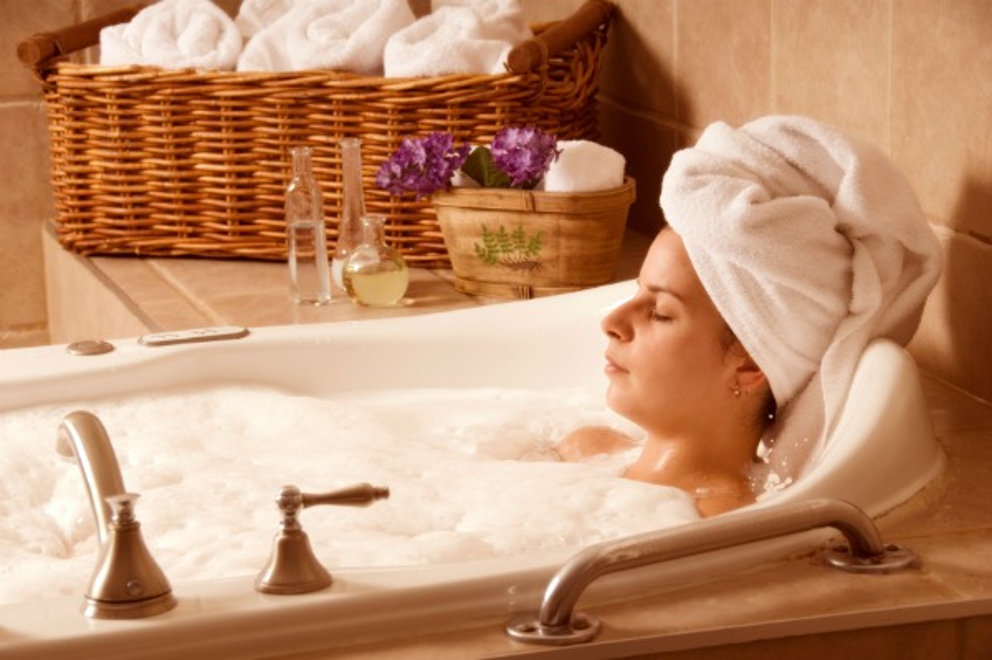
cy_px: 330
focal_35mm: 112
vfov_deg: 12.2
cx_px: 496
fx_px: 3097
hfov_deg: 18.2
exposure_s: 1/250
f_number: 7.1
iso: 100
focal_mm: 75
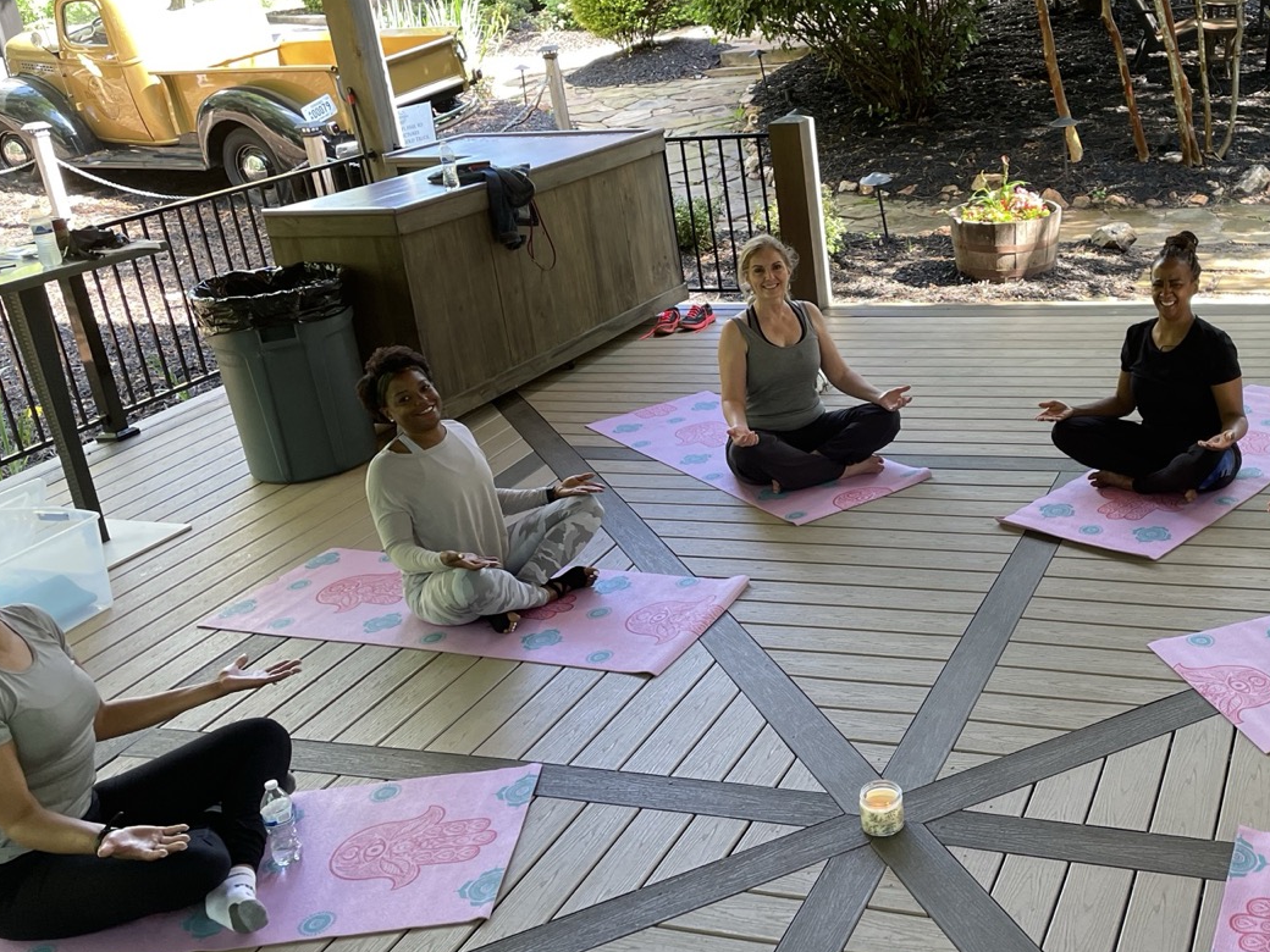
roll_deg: +5.2
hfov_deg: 45.4
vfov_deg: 36.0
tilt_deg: -19.5
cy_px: 467
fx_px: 1468
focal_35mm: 40
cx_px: 929
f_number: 1.6
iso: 125
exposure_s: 1/120
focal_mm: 4.2
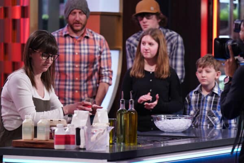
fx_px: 1613
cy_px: 82
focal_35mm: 238
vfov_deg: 5.8
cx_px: 122
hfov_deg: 8.7
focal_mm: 159
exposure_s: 1/160
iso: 1000
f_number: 2.8
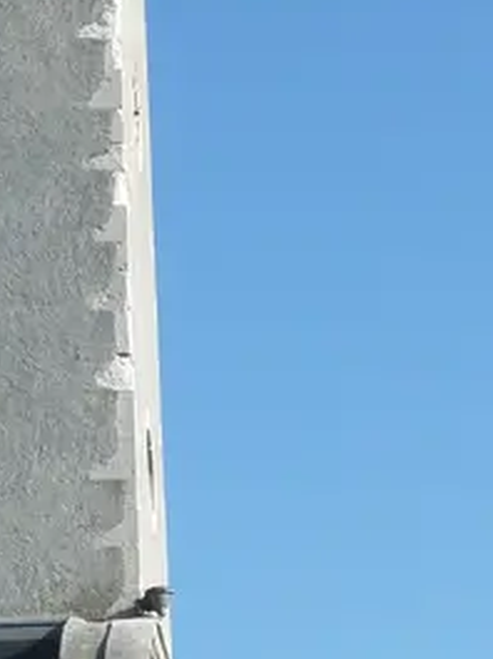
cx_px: -218
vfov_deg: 11.1
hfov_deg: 8.1
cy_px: 251
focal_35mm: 179
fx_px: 3407
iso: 80
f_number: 4
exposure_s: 1/500
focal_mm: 6.1
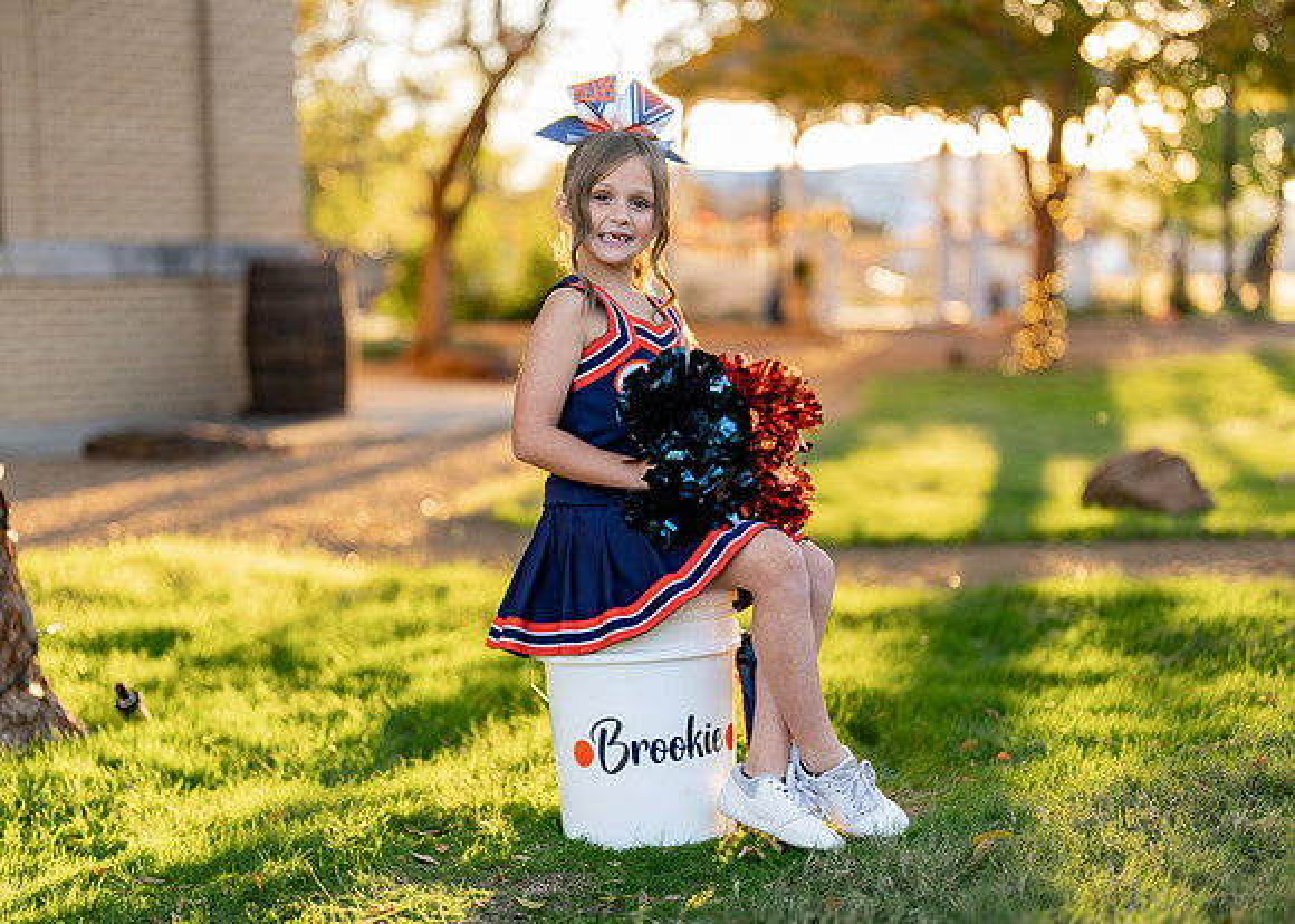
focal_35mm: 59
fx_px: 2172
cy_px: 479
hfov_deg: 33.2
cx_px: 638
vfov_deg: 24.0
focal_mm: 50
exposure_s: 1/400
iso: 100
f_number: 1.2
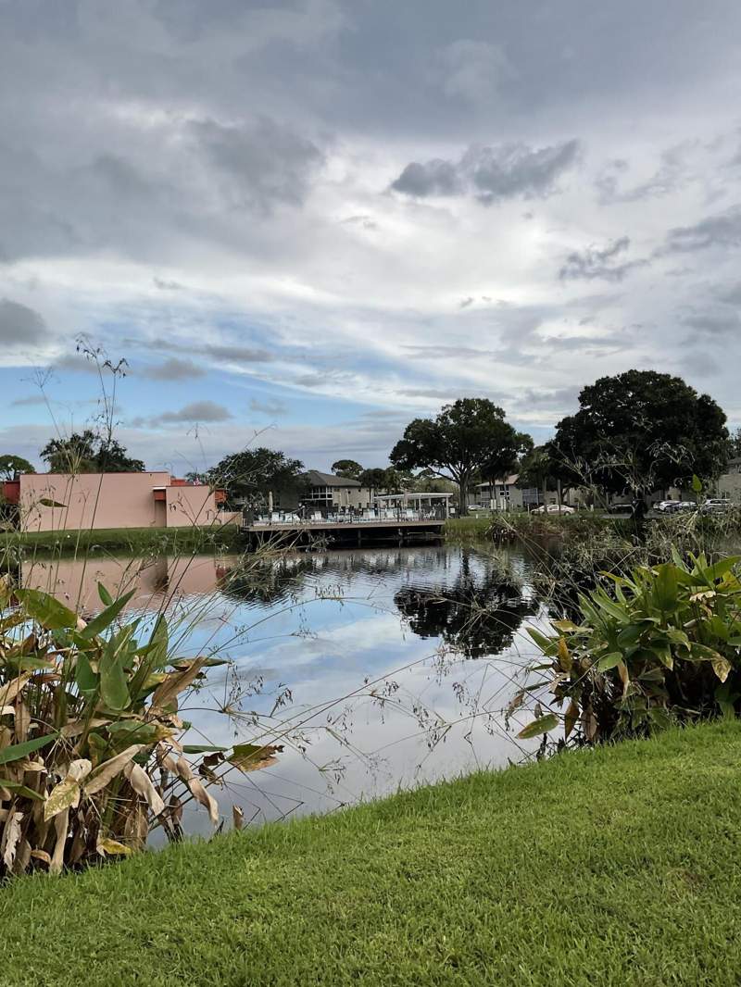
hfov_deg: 48.2
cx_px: 370
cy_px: 494
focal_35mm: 29
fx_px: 827
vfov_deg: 61.6
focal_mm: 3
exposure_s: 1/898
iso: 16
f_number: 1.8
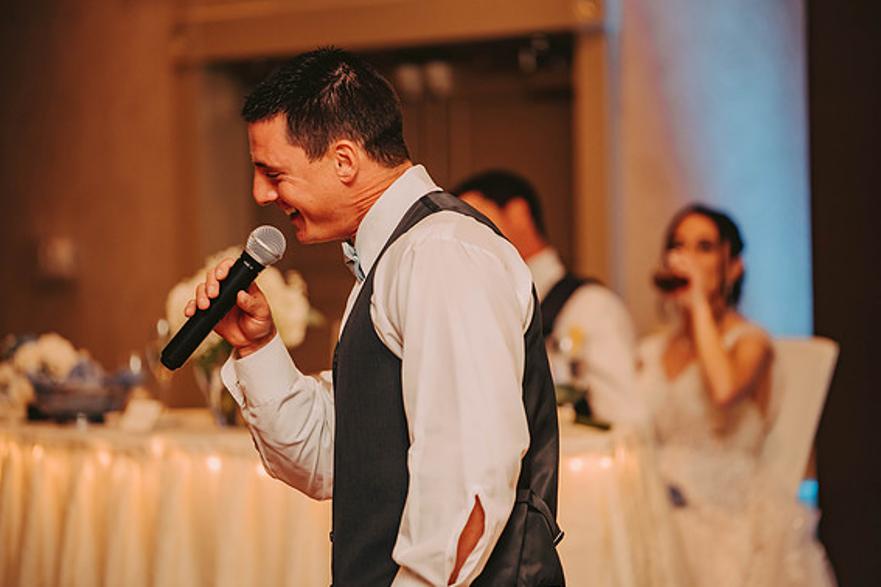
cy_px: 296
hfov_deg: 11.8
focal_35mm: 174
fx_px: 4258
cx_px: 437
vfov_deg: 7.9
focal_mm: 170
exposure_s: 1/60
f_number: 2.8
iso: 800
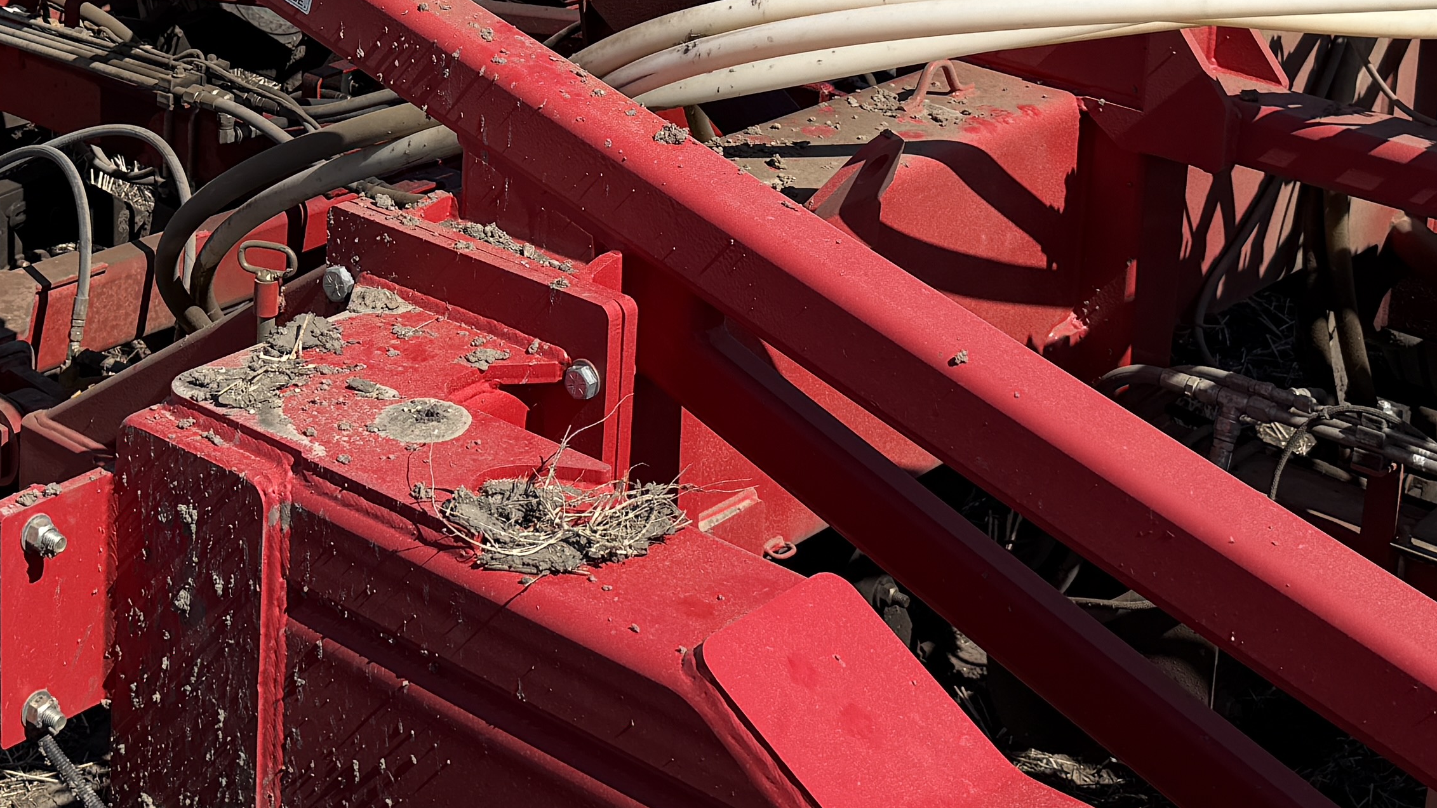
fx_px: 2515
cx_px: 434
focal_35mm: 66
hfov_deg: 31.5
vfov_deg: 17.2
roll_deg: -0.9
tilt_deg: -9.9
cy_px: -232
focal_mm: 6.76
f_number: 1.78
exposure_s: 1/5319
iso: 80
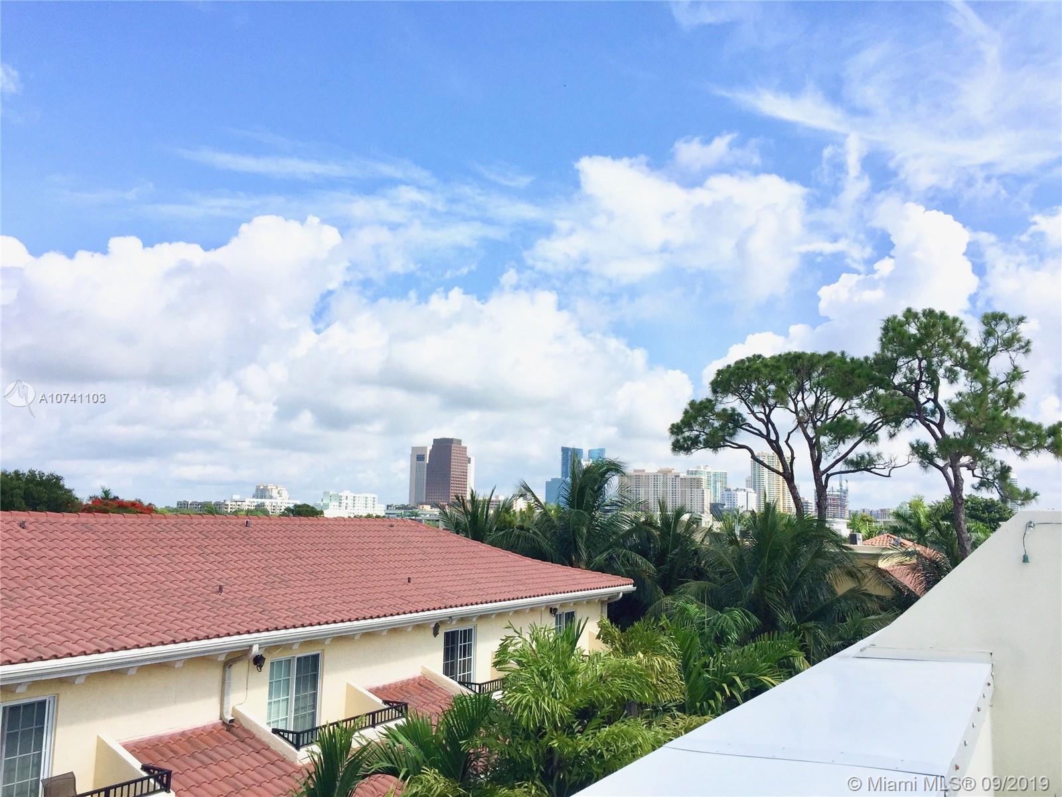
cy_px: 398
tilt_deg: +8.9
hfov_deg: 61.7
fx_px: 890
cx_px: 531
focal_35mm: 29
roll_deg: -2.1
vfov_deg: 48.2
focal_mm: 4.15
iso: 32
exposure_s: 1/3300
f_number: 2.2
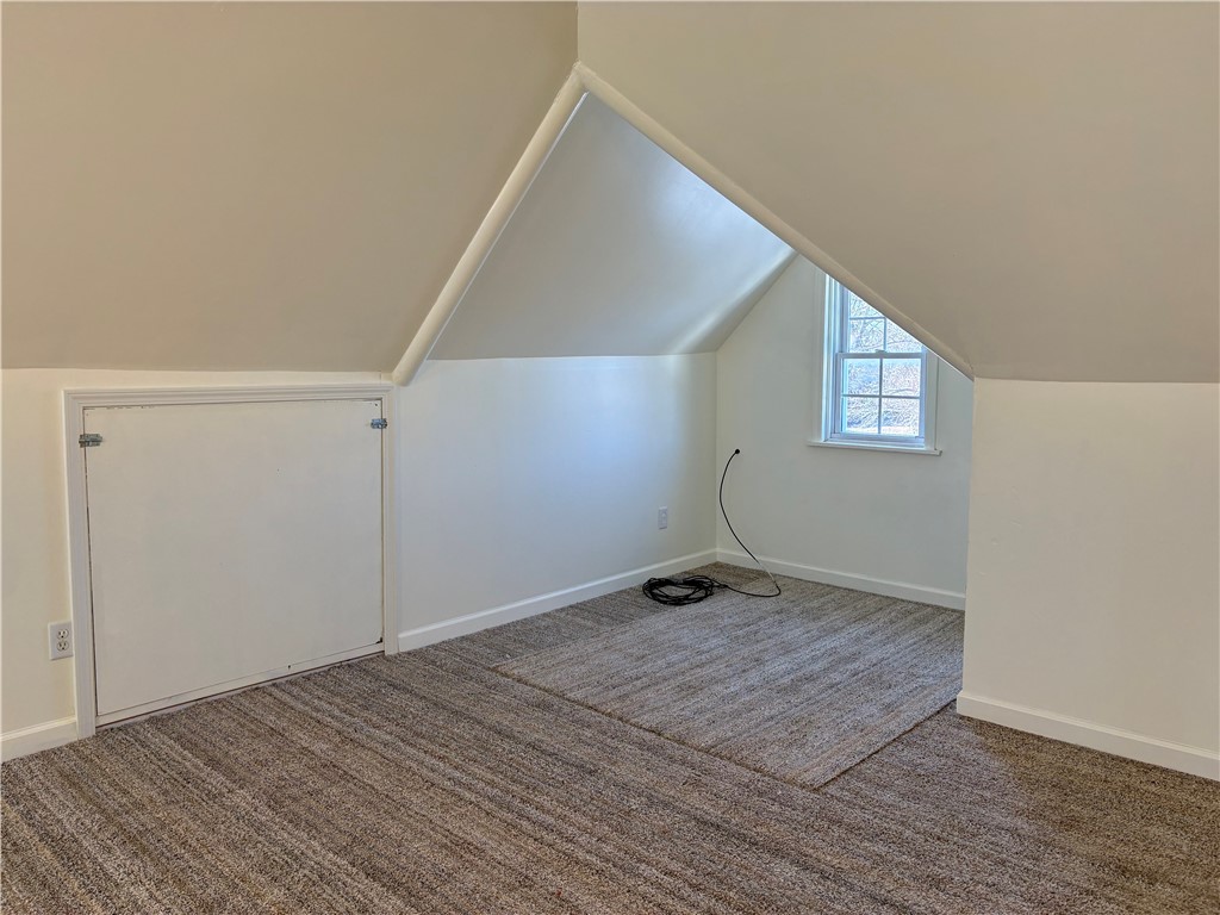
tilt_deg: -6.2
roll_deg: -1.2
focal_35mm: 26
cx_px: 610
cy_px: 458
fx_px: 916
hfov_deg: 67.3
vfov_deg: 53.1
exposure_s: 1/167
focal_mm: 5.96
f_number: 1.6
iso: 80
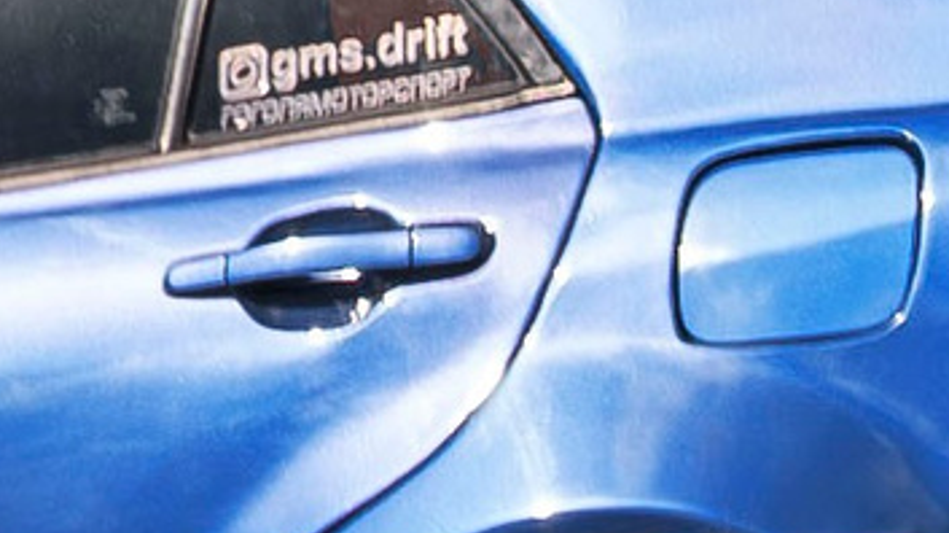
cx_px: -903
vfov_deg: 0.4
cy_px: 17
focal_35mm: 2768
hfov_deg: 0.8
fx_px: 69606
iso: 100
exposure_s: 1/125
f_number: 10
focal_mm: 200
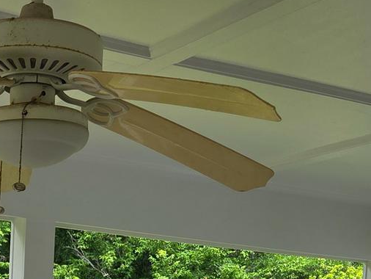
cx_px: -10
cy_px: 453
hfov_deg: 20.3
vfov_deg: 14.5
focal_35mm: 93
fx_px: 997
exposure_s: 1/788
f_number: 1.8
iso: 80
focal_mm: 5.4
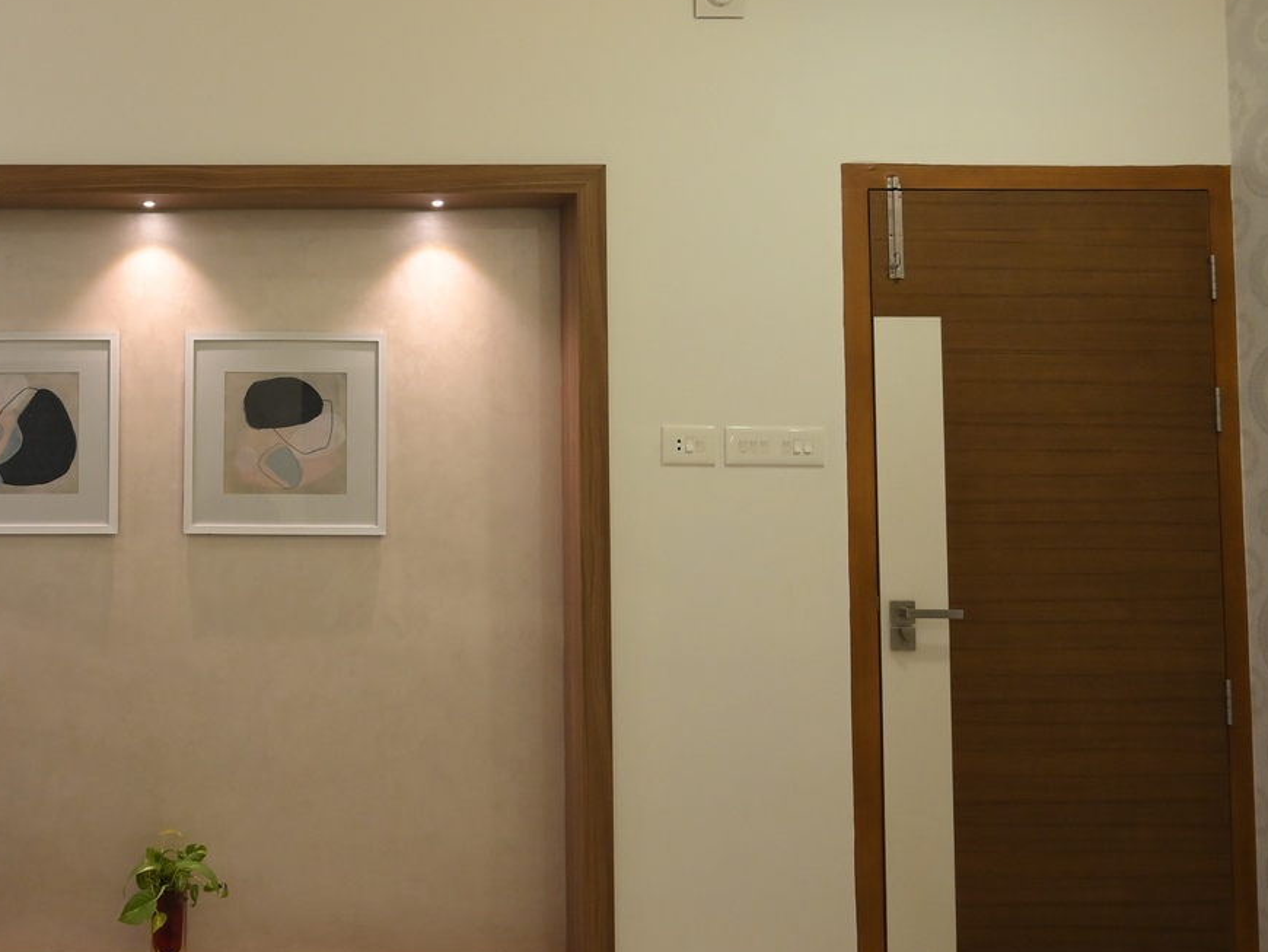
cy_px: 404
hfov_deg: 41.7
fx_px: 1576
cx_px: 232
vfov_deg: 33.6
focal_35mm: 43
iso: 2500
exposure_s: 1/200
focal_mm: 24
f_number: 4.5
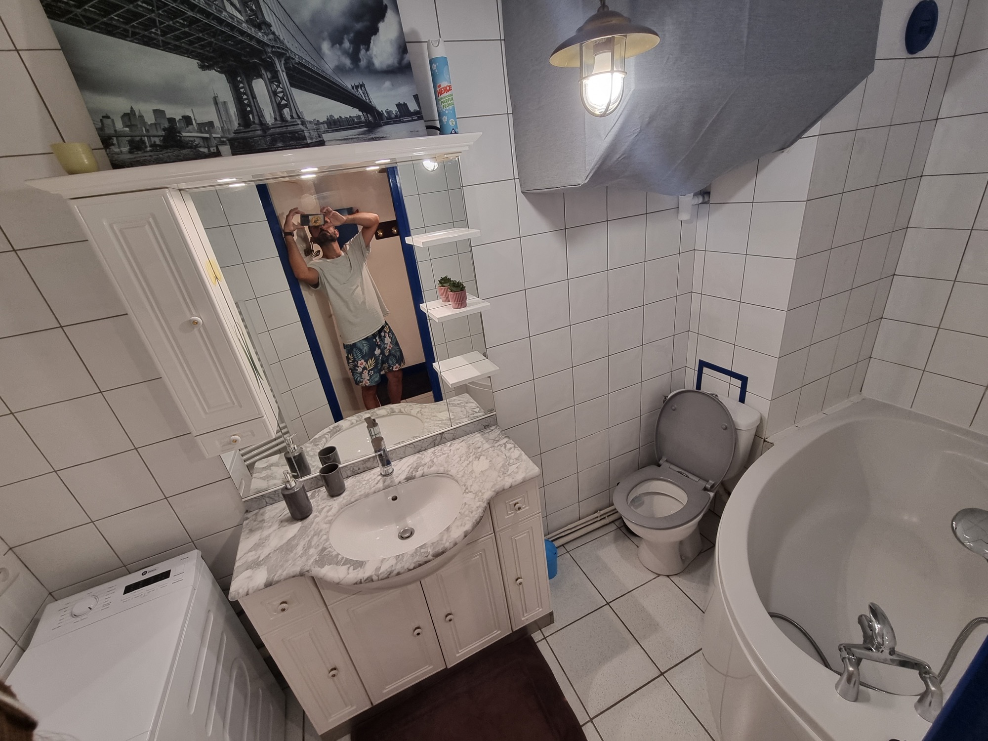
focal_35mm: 13
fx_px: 371
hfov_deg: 106.2
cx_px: 494
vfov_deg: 89.9
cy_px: 370
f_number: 2.2
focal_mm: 2.2
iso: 200
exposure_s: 1/50
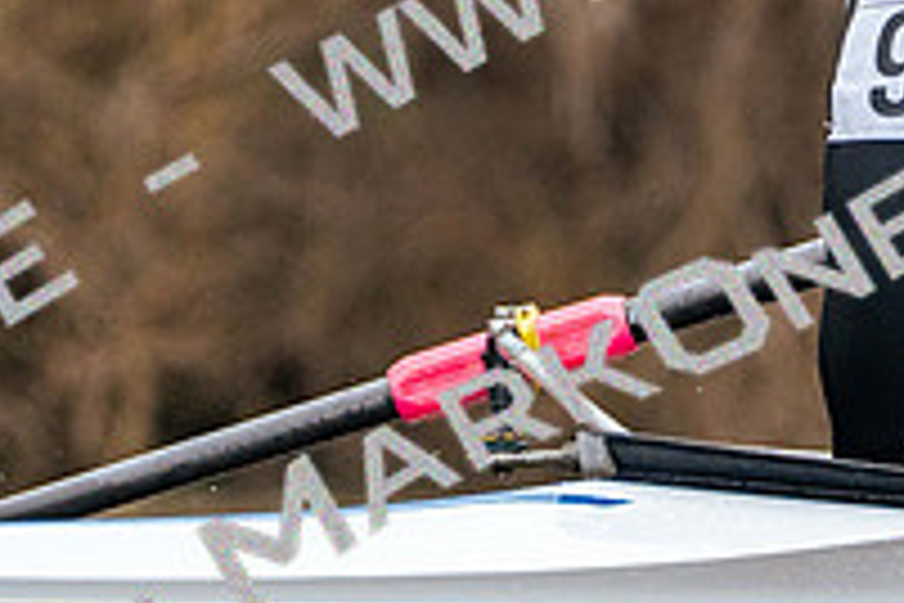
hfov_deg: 1.2
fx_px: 43564
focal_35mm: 1735
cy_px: 151
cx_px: 828
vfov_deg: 0.8
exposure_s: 1/2000
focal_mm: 600
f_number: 6.3
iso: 4000
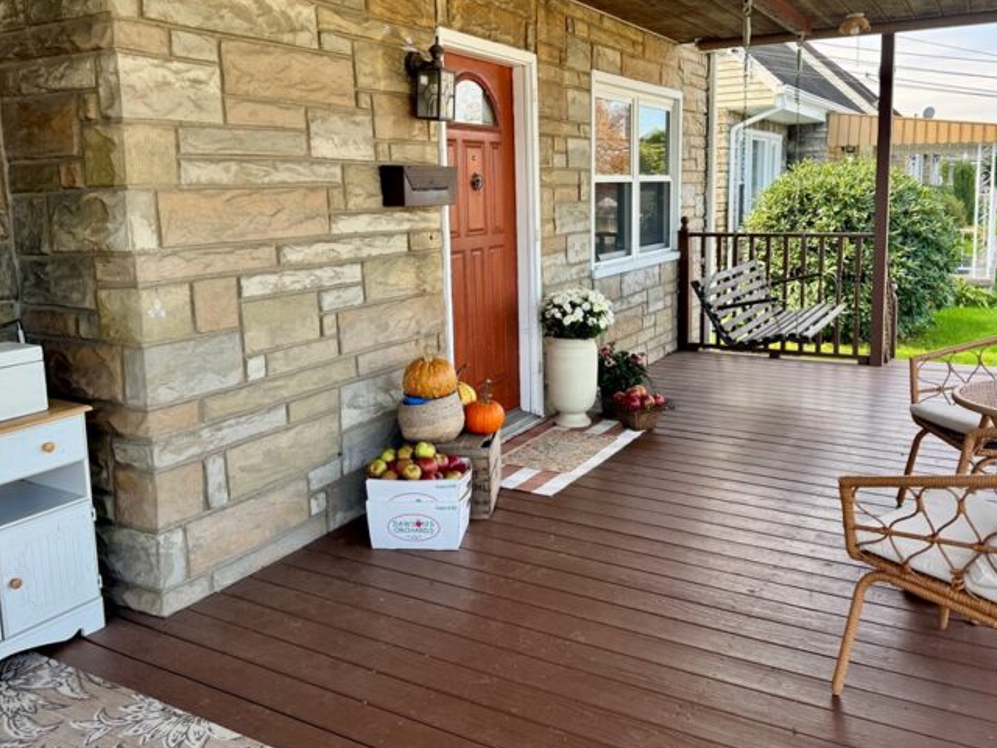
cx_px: 520
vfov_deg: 46.5
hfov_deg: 59.9
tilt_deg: -8.0
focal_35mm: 30
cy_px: 299
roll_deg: +0.9
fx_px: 864
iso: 80
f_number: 1.78
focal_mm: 6.76
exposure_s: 1/448
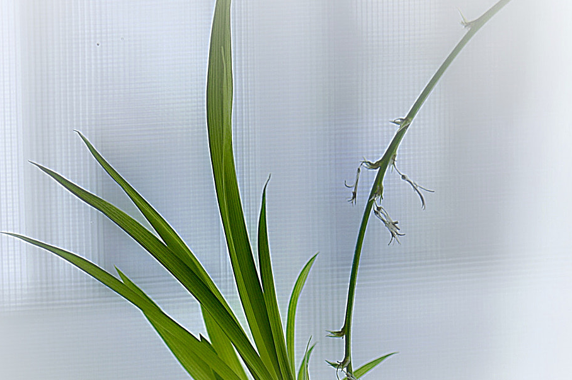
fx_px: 2937
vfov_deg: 7.4
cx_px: 241
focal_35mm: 185
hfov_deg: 11.1
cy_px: 250
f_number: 5
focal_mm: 105
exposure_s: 1/125
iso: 110
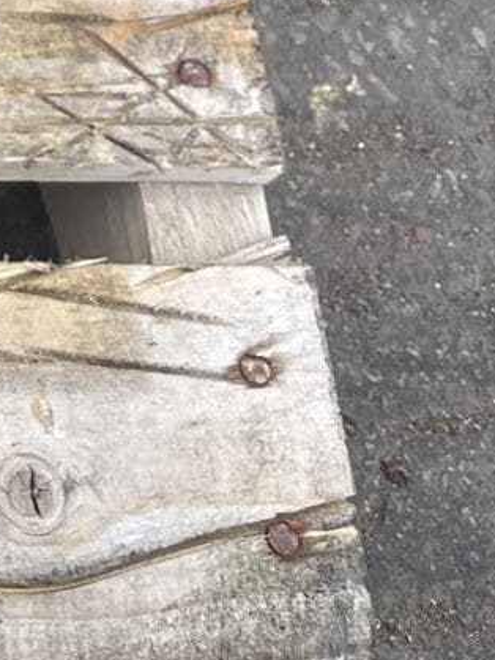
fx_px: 2423
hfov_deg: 10.1
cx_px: -705
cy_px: -942
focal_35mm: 127
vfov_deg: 12.2
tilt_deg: -52.3
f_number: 1.6
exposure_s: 1/705
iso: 50
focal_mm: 5.1
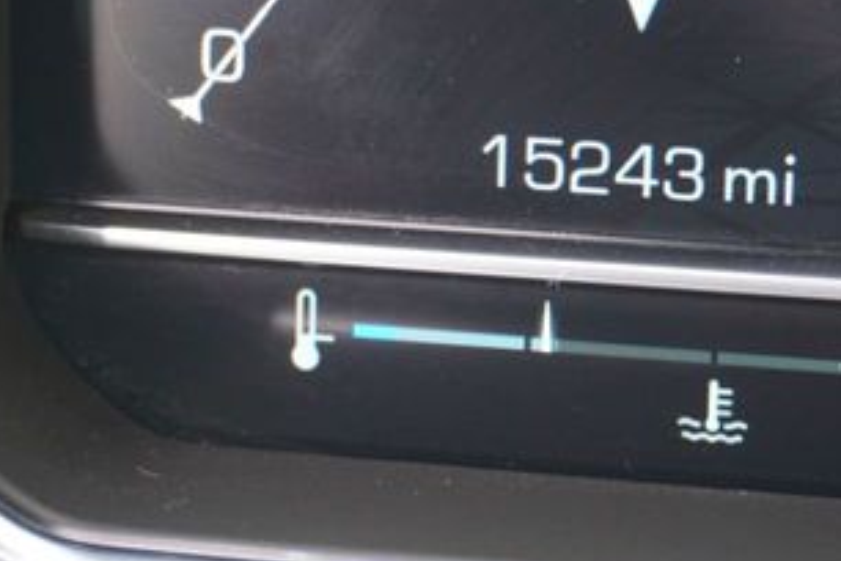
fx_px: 3870
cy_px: 116
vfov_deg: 8.3
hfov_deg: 12.4
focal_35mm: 166
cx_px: 550
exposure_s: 1/60
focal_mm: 33
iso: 500
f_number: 5
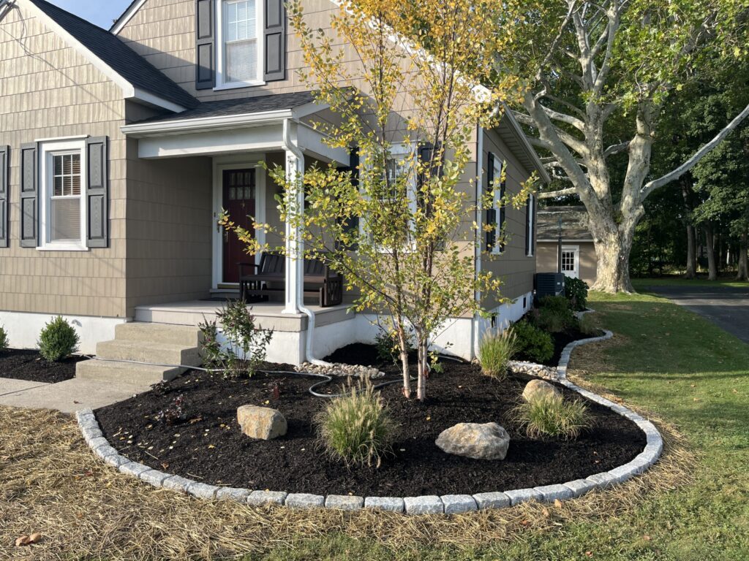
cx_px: 374
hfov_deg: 67.3
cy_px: 280
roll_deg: -0.2
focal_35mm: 26
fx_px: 563
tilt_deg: -1.3
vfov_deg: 53.1
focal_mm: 5.1
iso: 50
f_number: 1.6
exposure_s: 1/1106
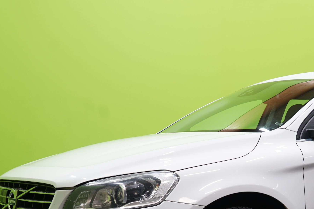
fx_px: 558
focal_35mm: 64
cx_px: 257
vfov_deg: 20.7
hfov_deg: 30.6
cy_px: 200
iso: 125
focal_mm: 29
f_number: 5
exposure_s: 1/13
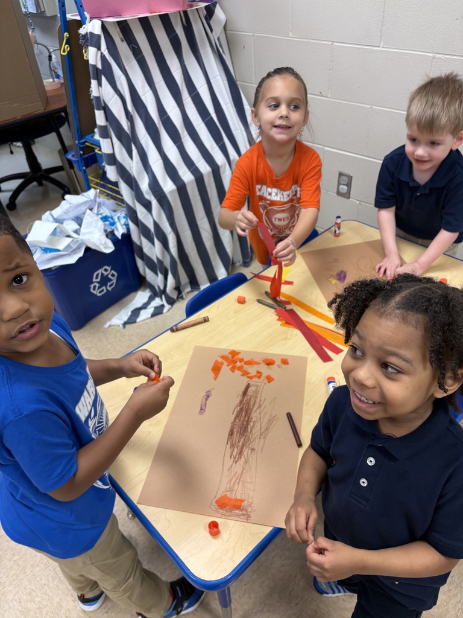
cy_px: 309
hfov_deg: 53.1
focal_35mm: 26
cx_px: 232
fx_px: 464
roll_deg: +4.2
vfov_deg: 67.3
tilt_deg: -39.1
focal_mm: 5.96
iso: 80
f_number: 1.6
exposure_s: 1/60
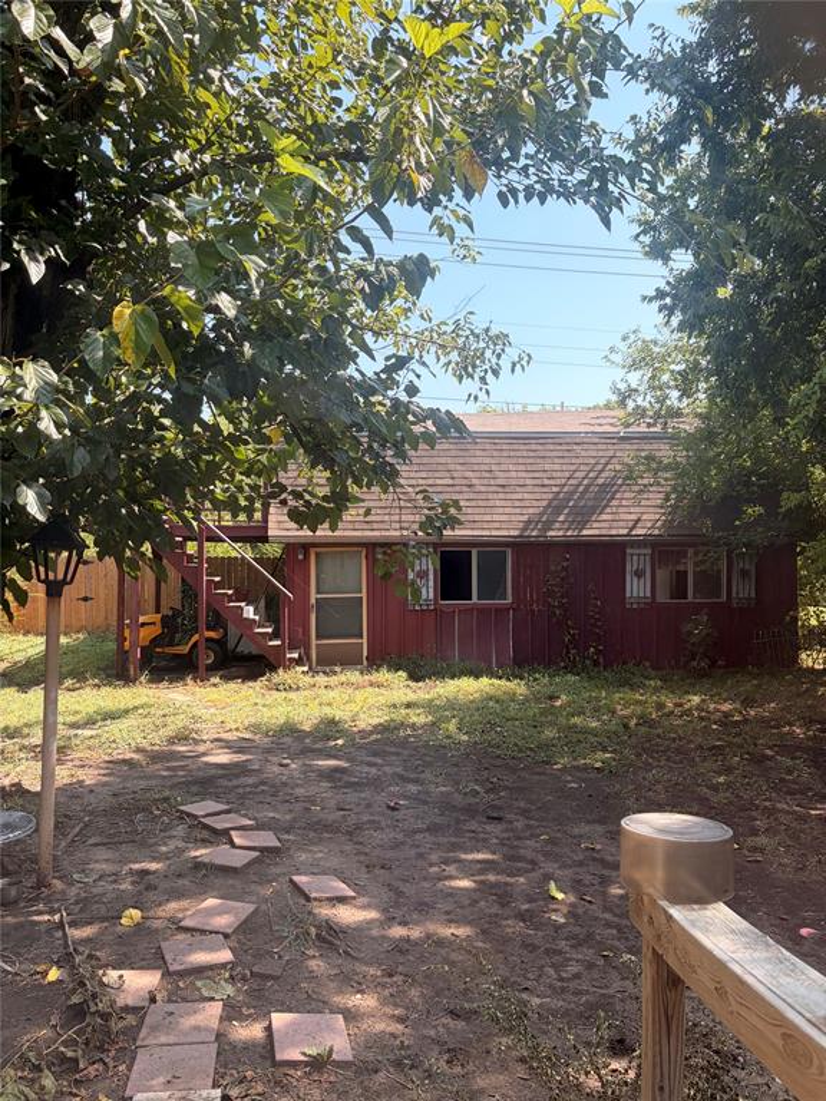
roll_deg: +0.7
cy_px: 550
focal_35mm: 26
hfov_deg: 53.1
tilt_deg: +0.8
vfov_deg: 67.3
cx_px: 413
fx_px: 827
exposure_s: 1/756
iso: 64
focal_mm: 5.96
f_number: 1.6
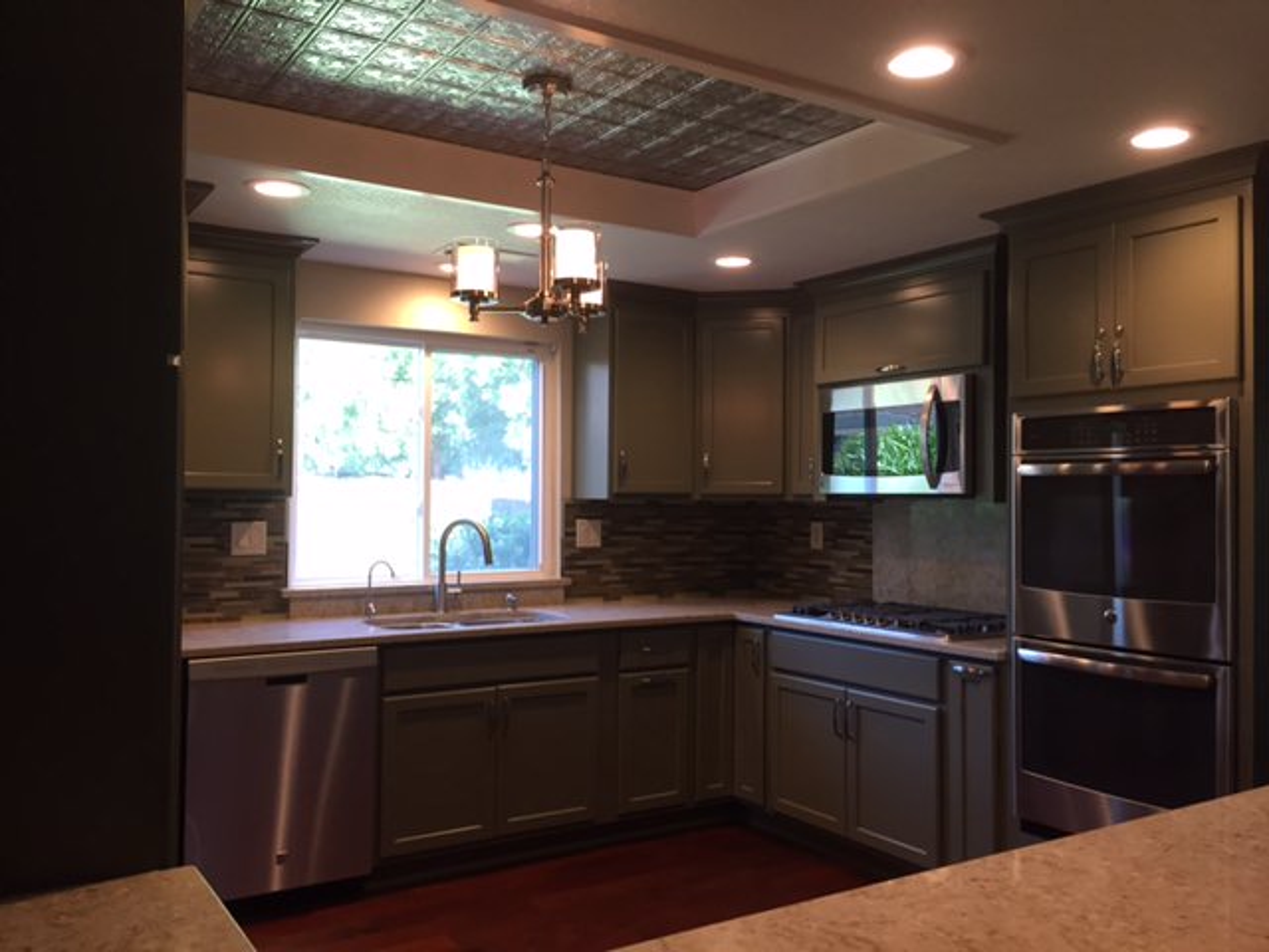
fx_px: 1063
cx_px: 634
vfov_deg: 48.2
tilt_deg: +0.0
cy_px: 476
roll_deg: -1.7
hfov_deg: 61.7
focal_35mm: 29
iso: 50
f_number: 2.2
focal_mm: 4.15
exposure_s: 1/30
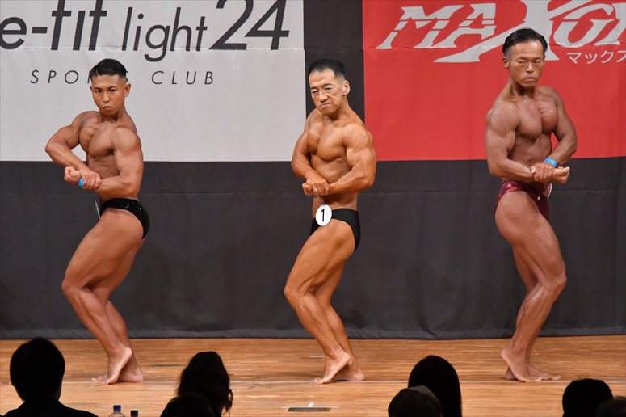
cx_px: 313
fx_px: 4953
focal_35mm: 285
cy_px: 208
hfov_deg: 7.2
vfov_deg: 4.8
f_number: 5.6
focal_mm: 190
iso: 7200
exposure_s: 1/400
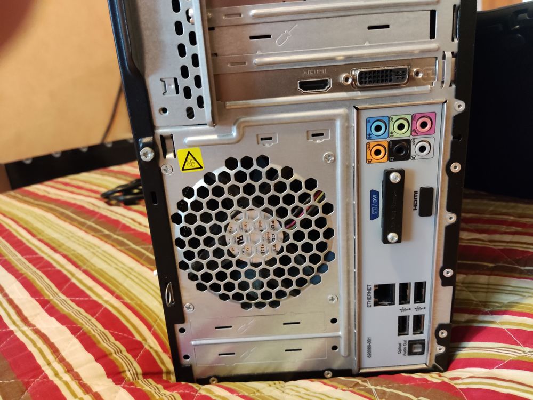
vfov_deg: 54.9
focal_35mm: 25
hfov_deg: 69.4
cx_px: 266
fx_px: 385
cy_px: 200
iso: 1536
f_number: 1.79
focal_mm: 4.71
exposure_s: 1/33
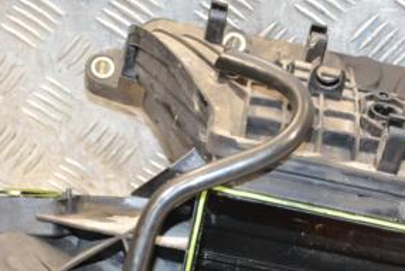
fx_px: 1486
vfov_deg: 10.4
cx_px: 259
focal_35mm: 132
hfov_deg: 15.5
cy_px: 237
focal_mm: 42
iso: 800
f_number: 4.8
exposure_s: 1/60
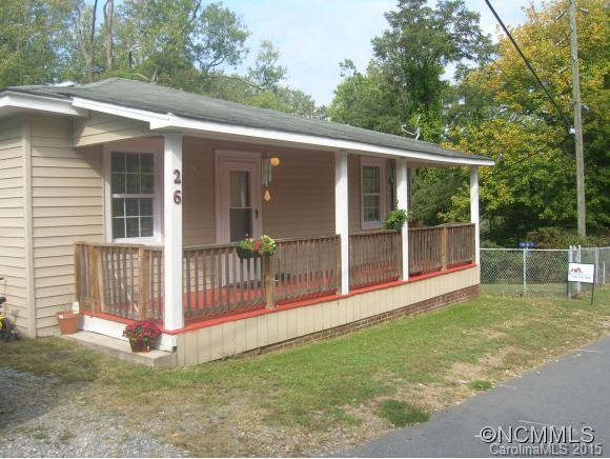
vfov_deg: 41.8
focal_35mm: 34
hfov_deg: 53.9
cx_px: 305
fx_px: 600
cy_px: 230
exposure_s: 1/166
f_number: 4.9
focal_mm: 5.7
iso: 50
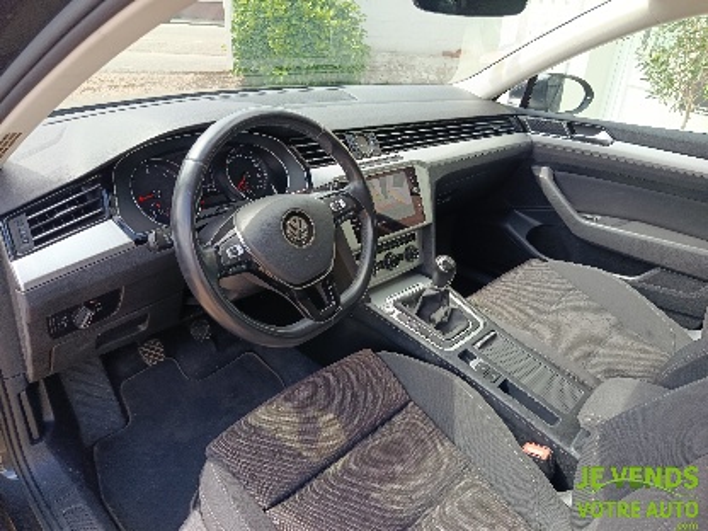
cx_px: 354
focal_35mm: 24
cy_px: 266
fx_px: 491
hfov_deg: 71.6
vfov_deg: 56.8
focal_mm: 5.24
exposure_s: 1/100
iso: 76
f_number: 1.7
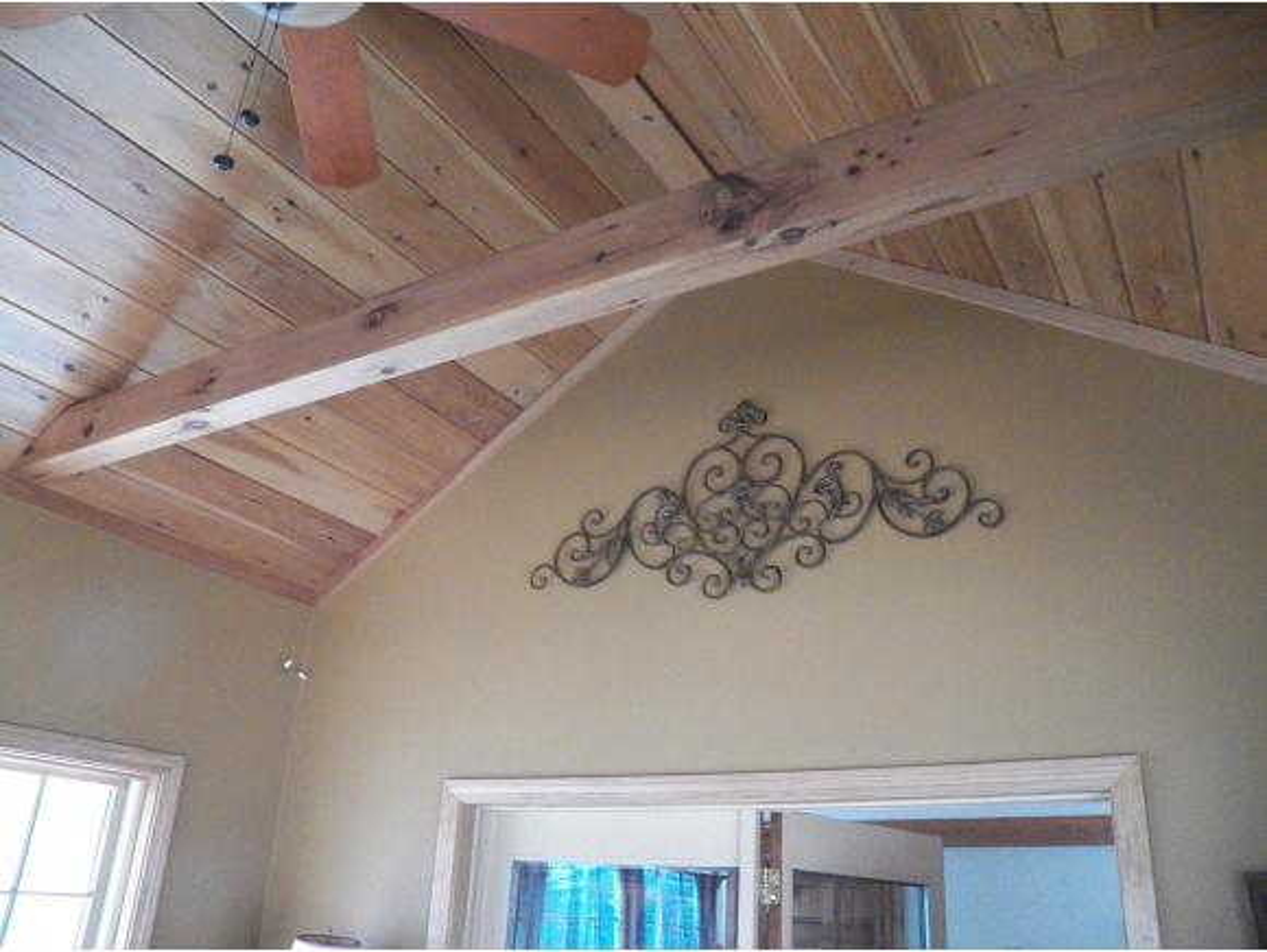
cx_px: 634
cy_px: 476
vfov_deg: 49.8
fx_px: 1026
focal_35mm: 28
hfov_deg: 63.4
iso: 1600
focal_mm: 4.9
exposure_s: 1/125
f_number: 2.8
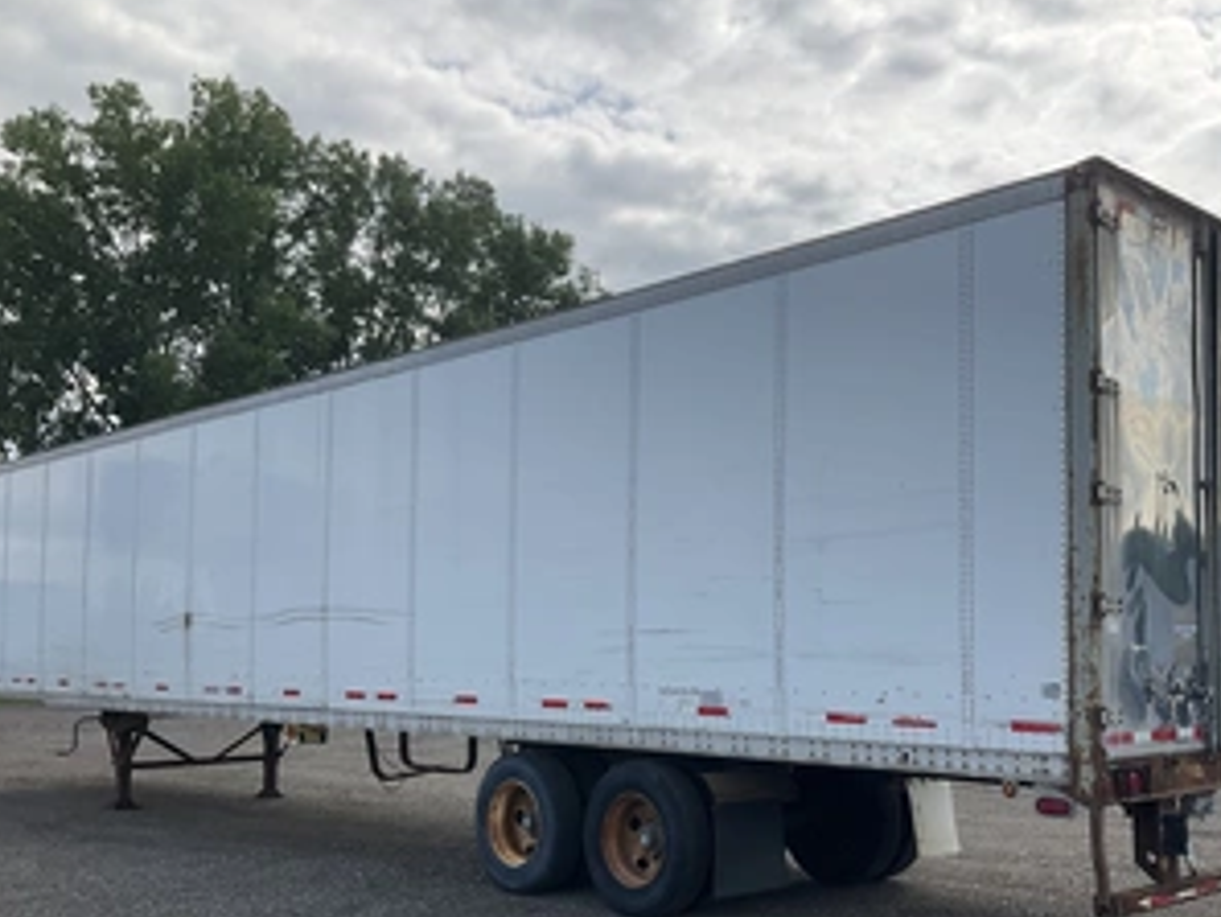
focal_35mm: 39
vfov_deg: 36.6
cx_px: 724
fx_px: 1376
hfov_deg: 47.6
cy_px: 584
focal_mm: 3
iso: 25
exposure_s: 1/1730
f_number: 1.8
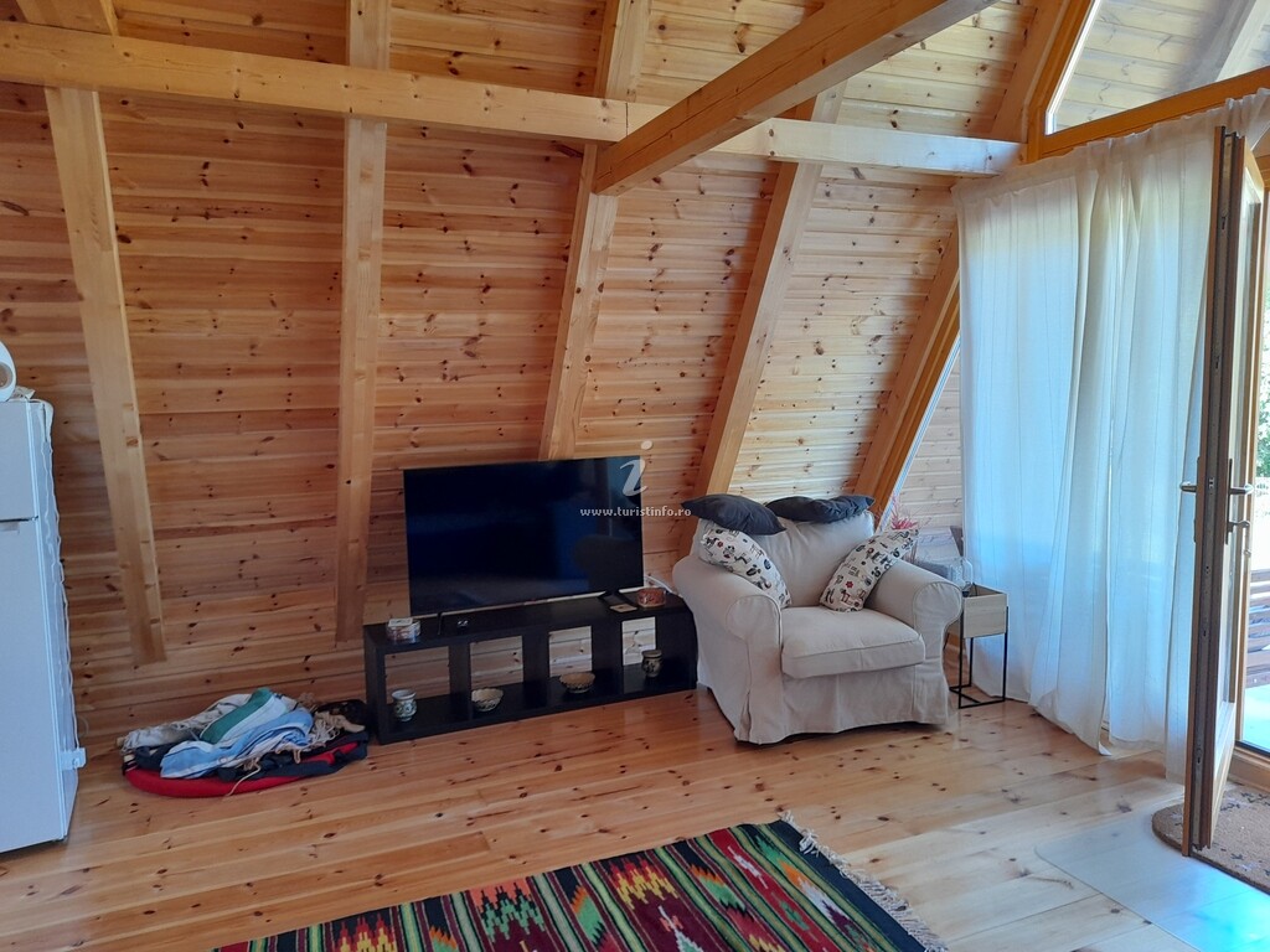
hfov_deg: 69.4
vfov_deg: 54.9
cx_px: 635
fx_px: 917
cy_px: 476
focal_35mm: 25
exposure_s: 1/50
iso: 160
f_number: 2
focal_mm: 4.6
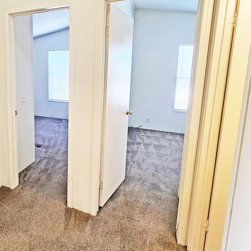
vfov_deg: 69.0
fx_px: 180
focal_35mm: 22
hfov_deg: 64.4
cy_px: 101
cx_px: 55
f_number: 2.2
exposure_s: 1/60
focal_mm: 2.2
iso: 250
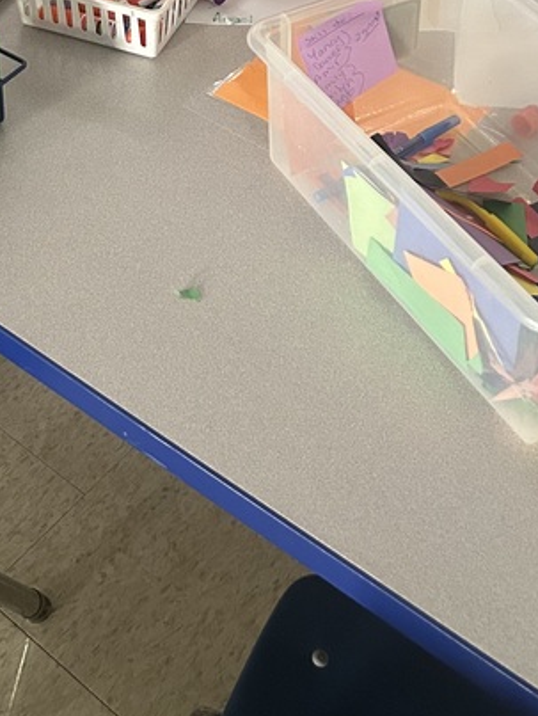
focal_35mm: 66
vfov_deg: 27.0
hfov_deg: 22.0
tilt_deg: -32.5
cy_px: -68
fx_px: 1366
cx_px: 99
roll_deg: +2.7
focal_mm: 5.7
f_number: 1.5
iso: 400
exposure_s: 1/60
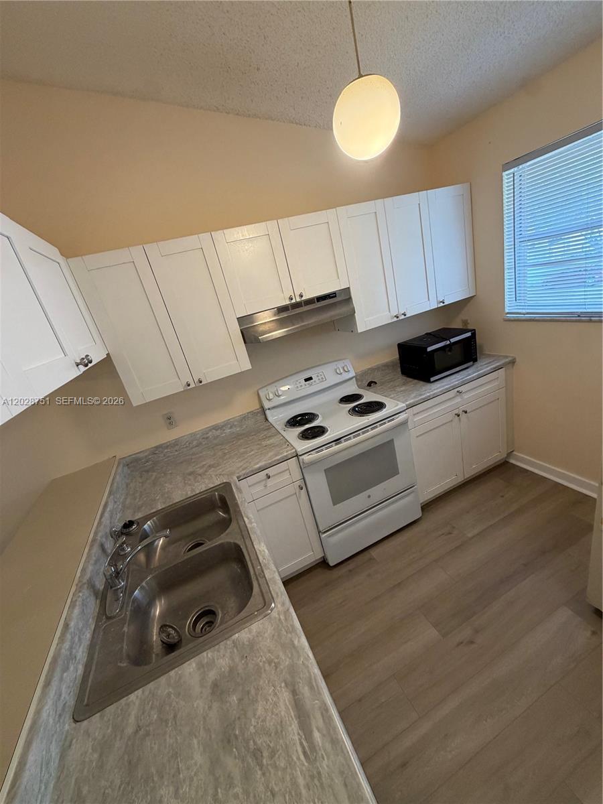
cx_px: 302
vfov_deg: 102.1
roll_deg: +14.6
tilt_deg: -20.5
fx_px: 325
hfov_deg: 85.7
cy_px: 402
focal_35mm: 14
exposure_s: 1/120
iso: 320
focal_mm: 2.22
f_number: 2.2
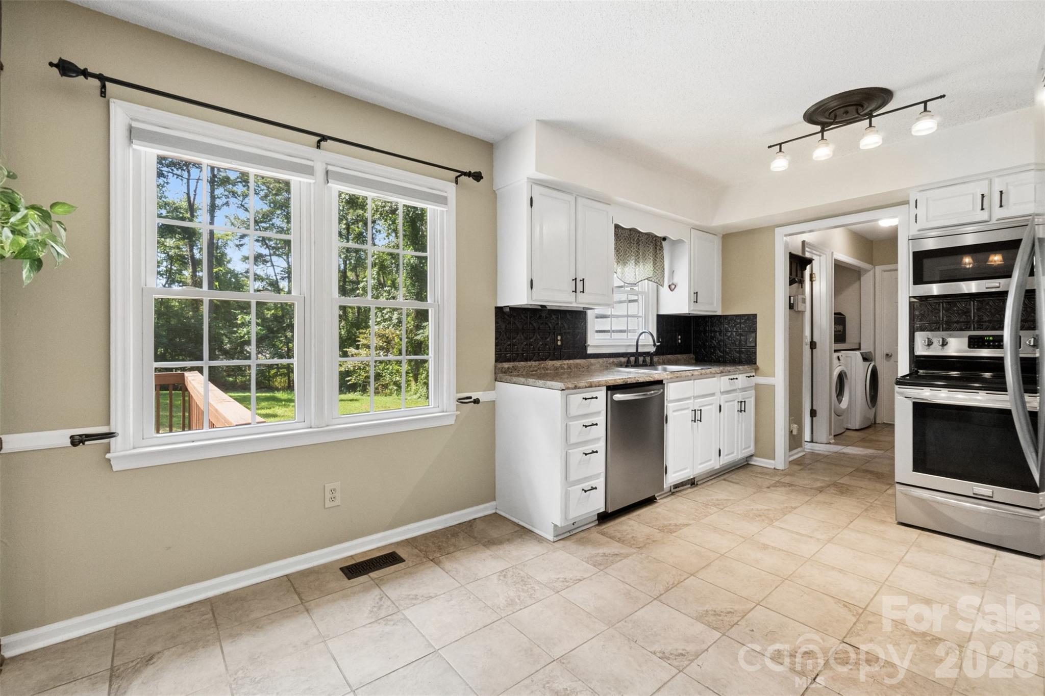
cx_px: 522
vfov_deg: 77.3
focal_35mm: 15
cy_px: 348
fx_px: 435
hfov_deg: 100.4
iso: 400
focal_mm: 10
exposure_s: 1/30
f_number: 7.1
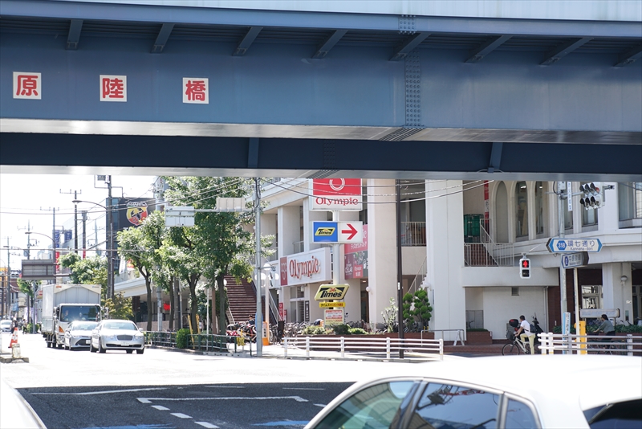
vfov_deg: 16.7
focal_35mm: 82
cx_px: 321
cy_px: 214
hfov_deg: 24.8
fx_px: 1463
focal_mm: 55
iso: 100
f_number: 5.6
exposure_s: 1/160
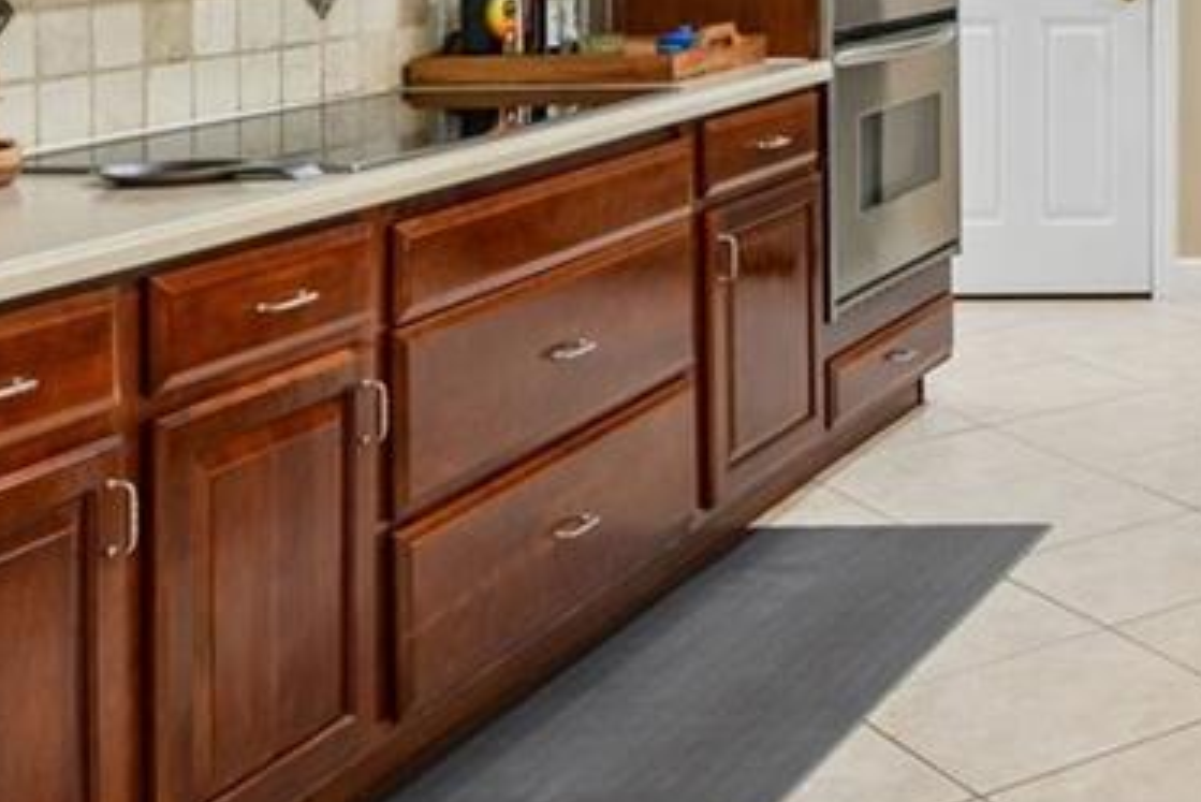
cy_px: -119
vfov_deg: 21.3
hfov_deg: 26.0
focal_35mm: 60
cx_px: 1735
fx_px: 2002
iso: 200
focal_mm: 14
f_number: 9
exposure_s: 1/2.5
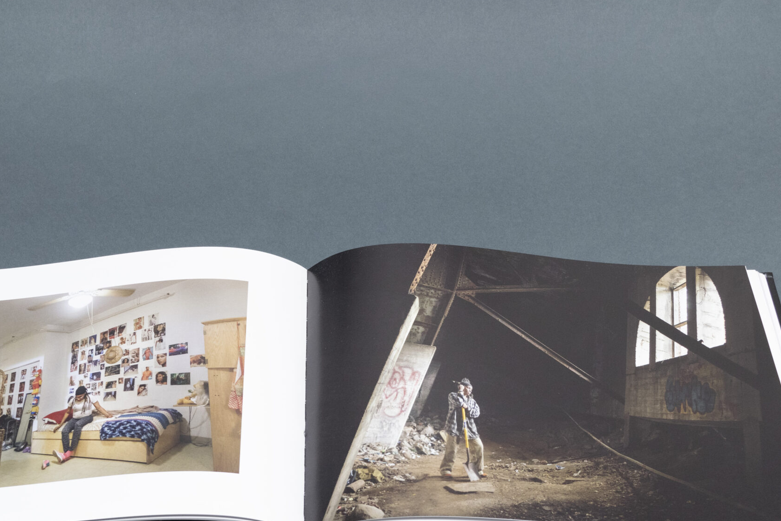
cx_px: 305
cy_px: 377
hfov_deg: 36.1
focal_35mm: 55
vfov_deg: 24.4
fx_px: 1193
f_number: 5.6
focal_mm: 24
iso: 800
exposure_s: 1/200
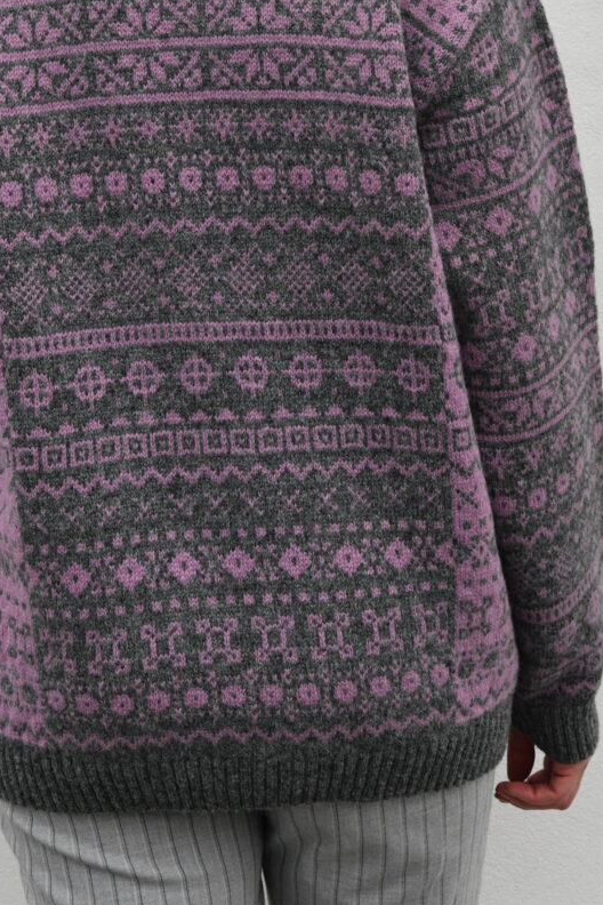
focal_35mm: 106
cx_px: 217
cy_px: 102
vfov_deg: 19.0
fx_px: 2663
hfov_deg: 12.9
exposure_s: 1/350
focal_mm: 56
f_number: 9.5
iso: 1600
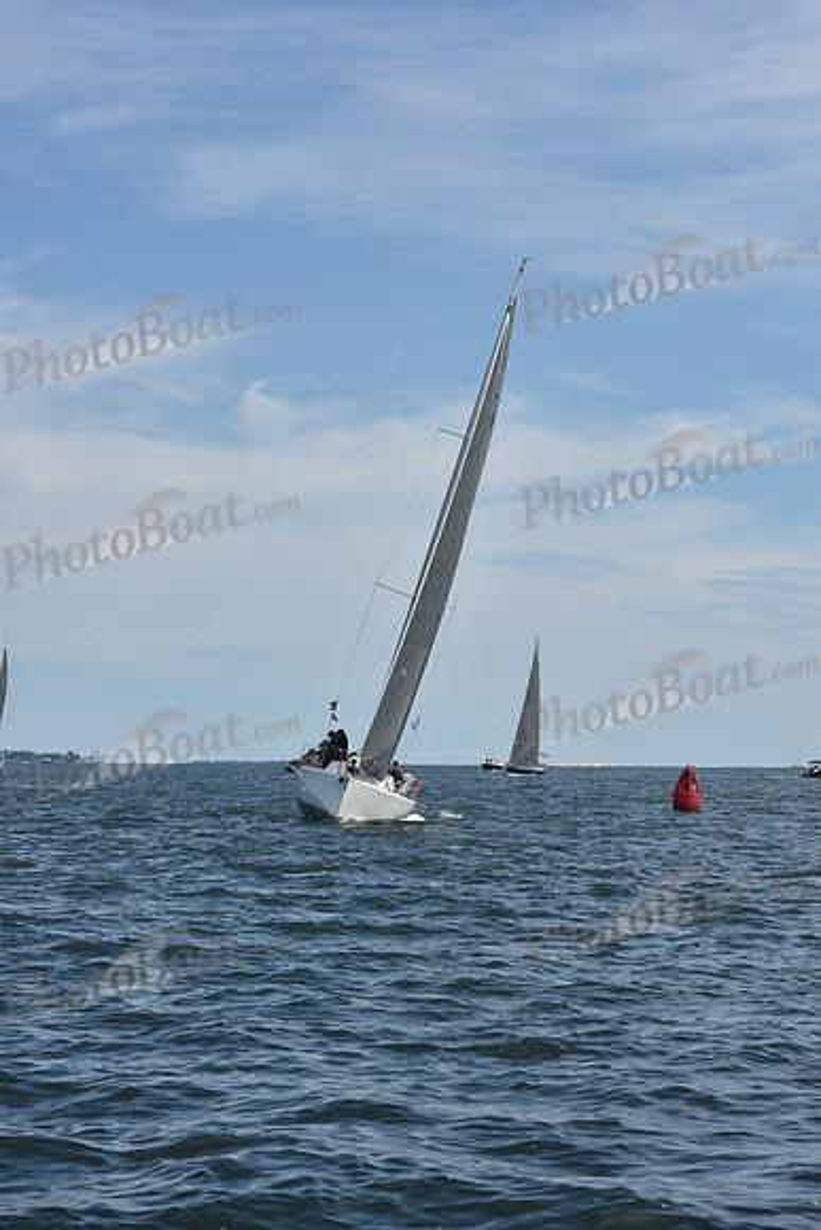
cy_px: 615
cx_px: 410
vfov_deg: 23.6
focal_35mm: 86
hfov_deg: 15.9
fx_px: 2940
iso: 320
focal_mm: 86
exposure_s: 1/1000
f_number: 11
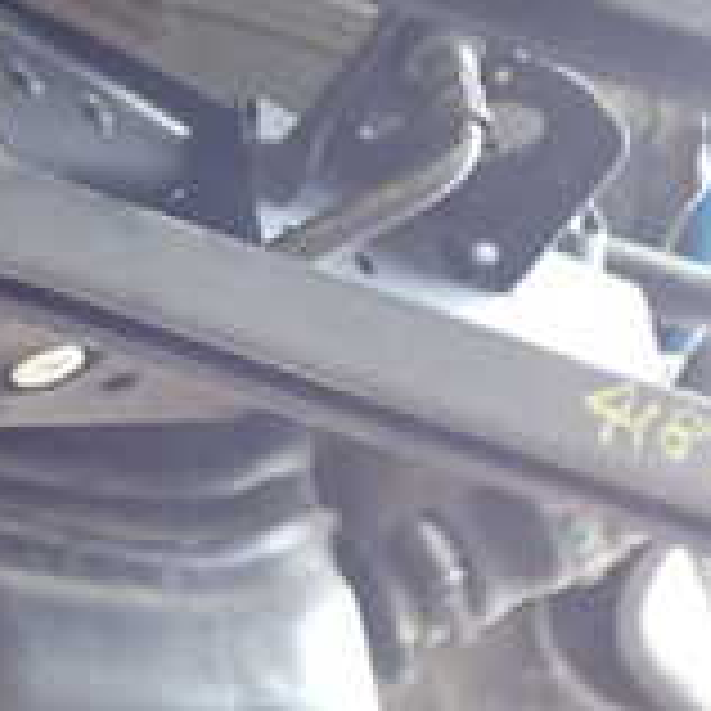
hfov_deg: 16.9
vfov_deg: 17.1
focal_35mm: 101
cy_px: 184
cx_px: 0
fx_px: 2347
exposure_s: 1/30
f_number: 2.3
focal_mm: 5.4
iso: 400
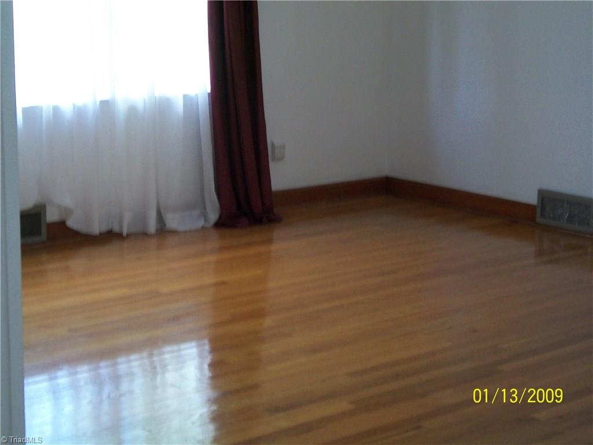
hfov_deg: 25.3
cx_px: 296
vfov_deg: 19.1
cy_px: 222
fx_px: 1319
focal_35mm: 77
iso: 220
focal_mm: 13.7
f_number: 4.6
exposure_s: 1/8
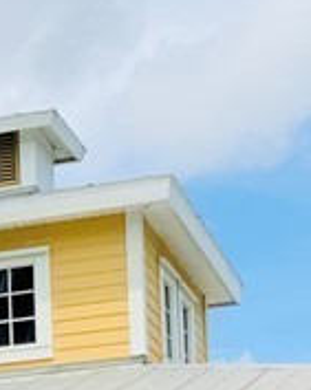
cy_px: 551
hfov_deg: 9.0
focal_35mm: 164
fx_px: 1892
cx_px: -254
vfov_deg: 11.4
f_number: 1.8
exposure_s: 1/2959
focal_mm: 3
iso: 20
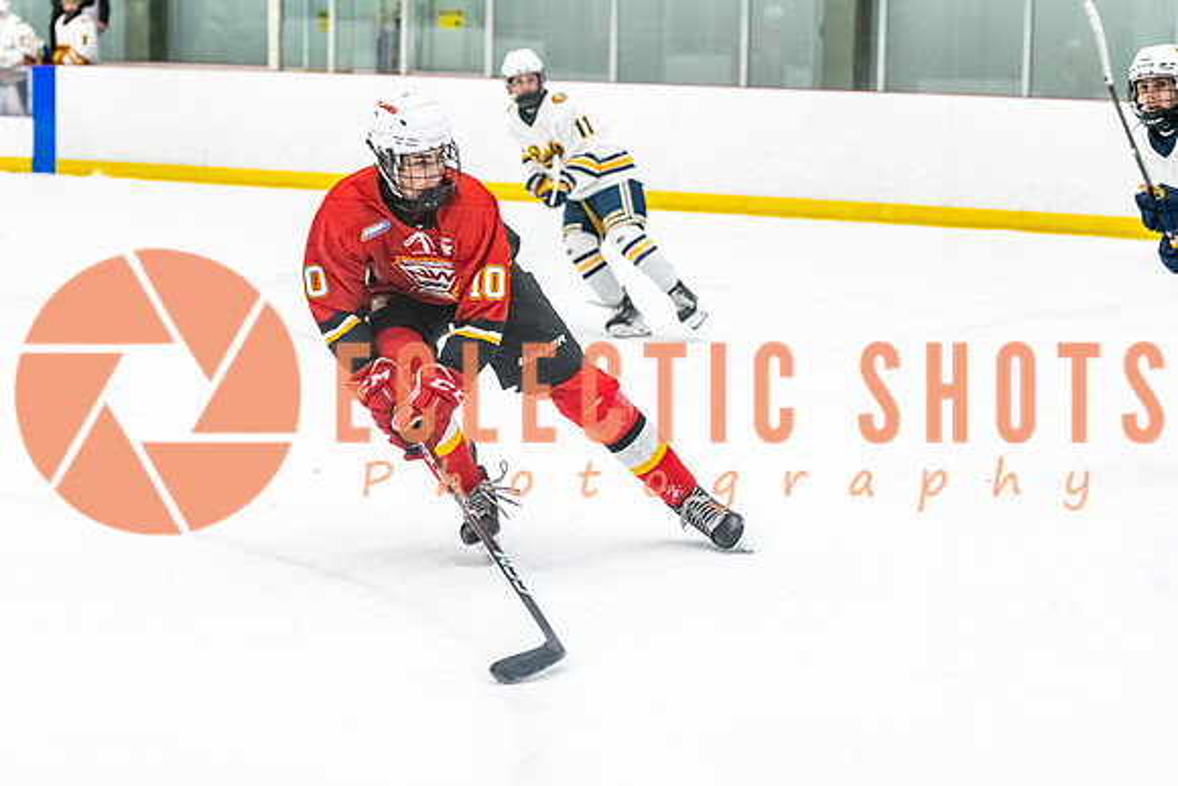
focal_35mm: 104
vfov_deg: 13.2
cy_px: 433
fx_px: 3397
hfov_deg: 19.7
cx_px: 521
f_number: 2.8
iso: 3200
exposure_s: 1/800
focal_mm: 85
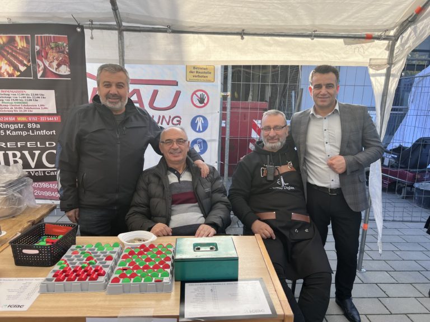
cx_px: 215
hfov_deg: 67.3
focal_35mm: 26
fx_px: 323
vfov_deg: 53.1
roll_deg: -0.3
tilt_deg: -10.3
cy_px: 161
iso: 50
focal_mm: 5.7
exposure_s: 1/639
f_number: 1.5
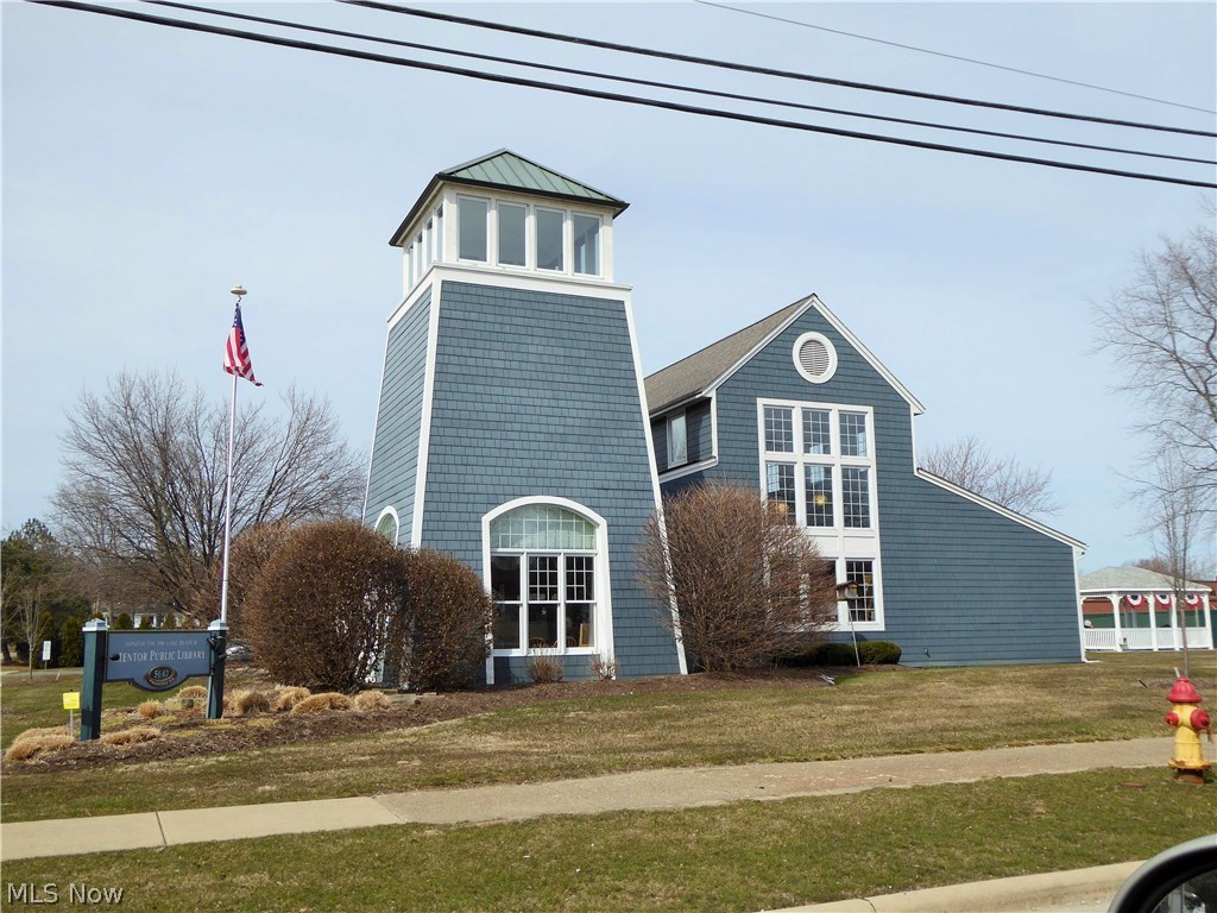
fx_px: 1090
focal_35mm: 31
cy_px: 456
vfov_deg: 45.4
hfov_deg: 58.4
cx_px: 608
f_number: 3.5
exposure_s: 1/1300
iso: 100
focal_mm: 5.4
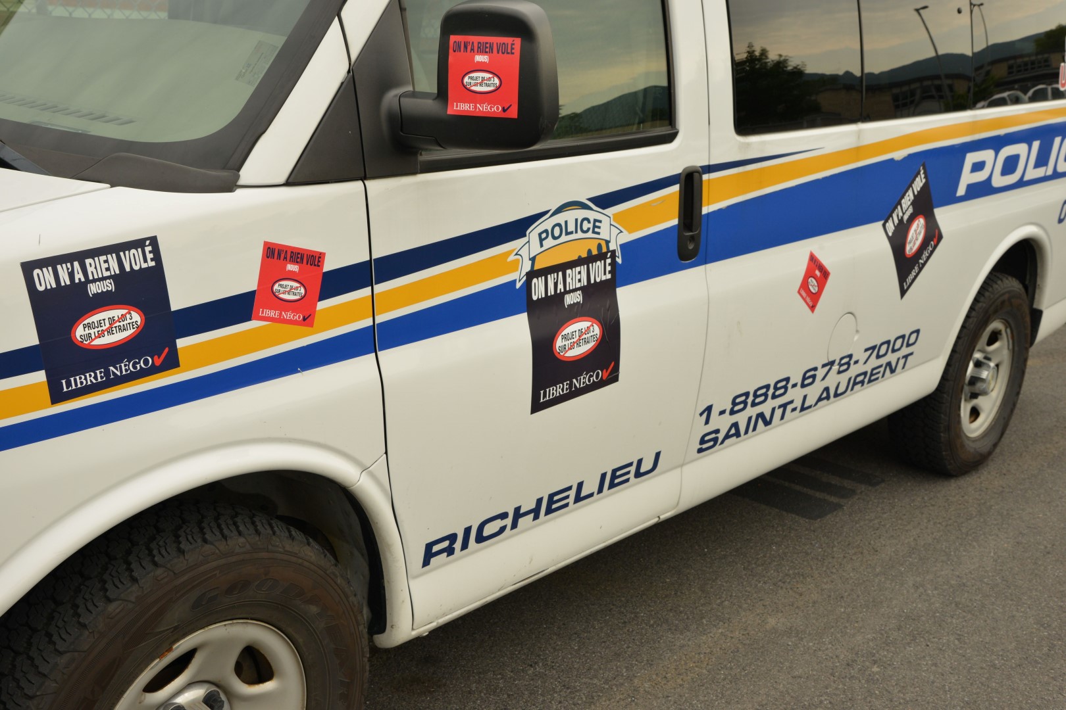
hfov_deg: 44.5
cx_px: 533
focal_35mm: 44
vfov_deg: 30.5
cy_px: 355
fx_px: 1303
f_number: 10
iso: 640
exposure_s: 1/400
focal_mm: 44
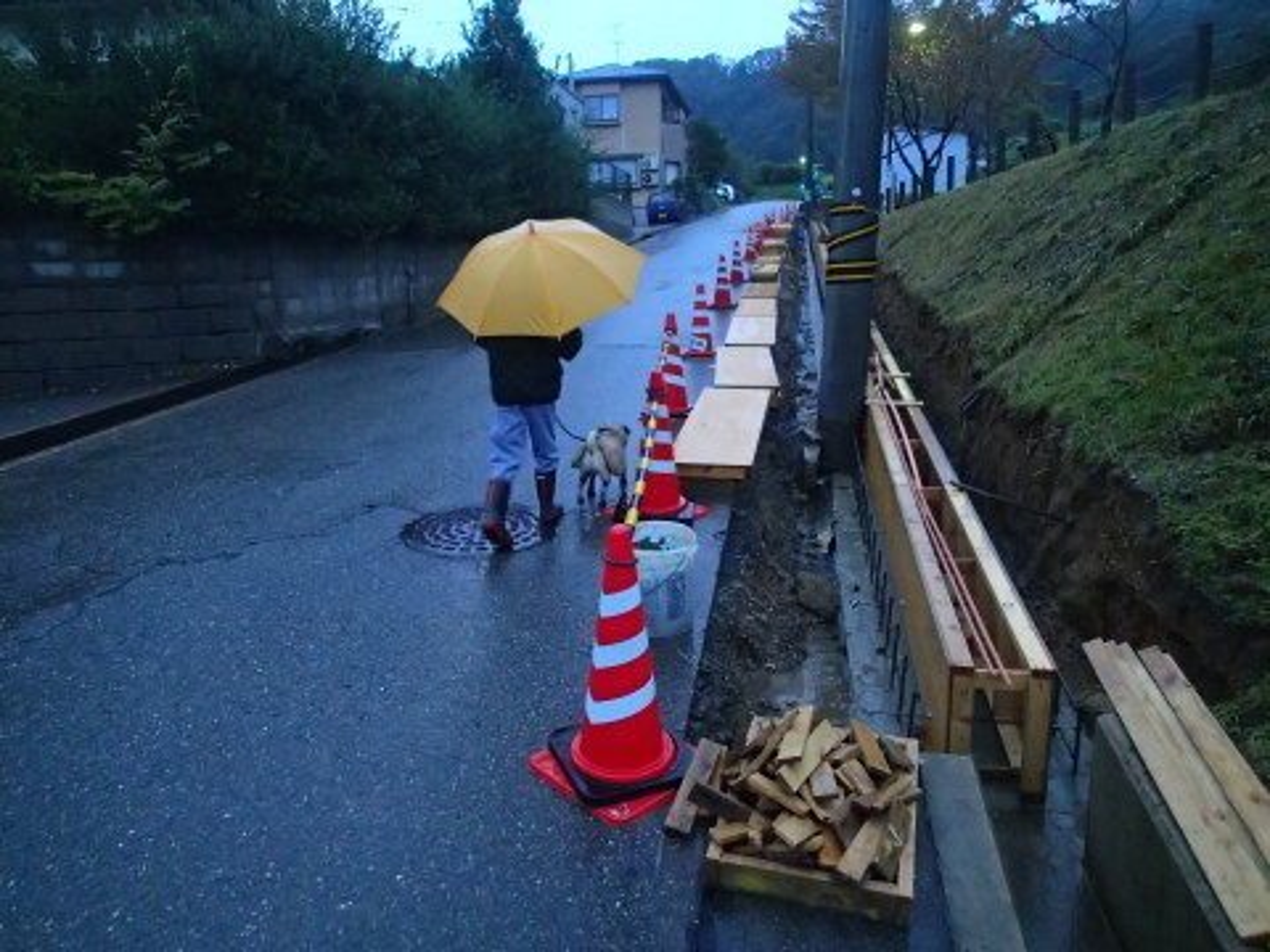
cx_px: 635
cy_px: 476
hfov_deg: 69.4
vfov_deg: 54.9
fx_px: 917
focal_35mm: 25
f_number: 2
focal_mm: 4.5
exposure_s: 1/40
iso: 1250
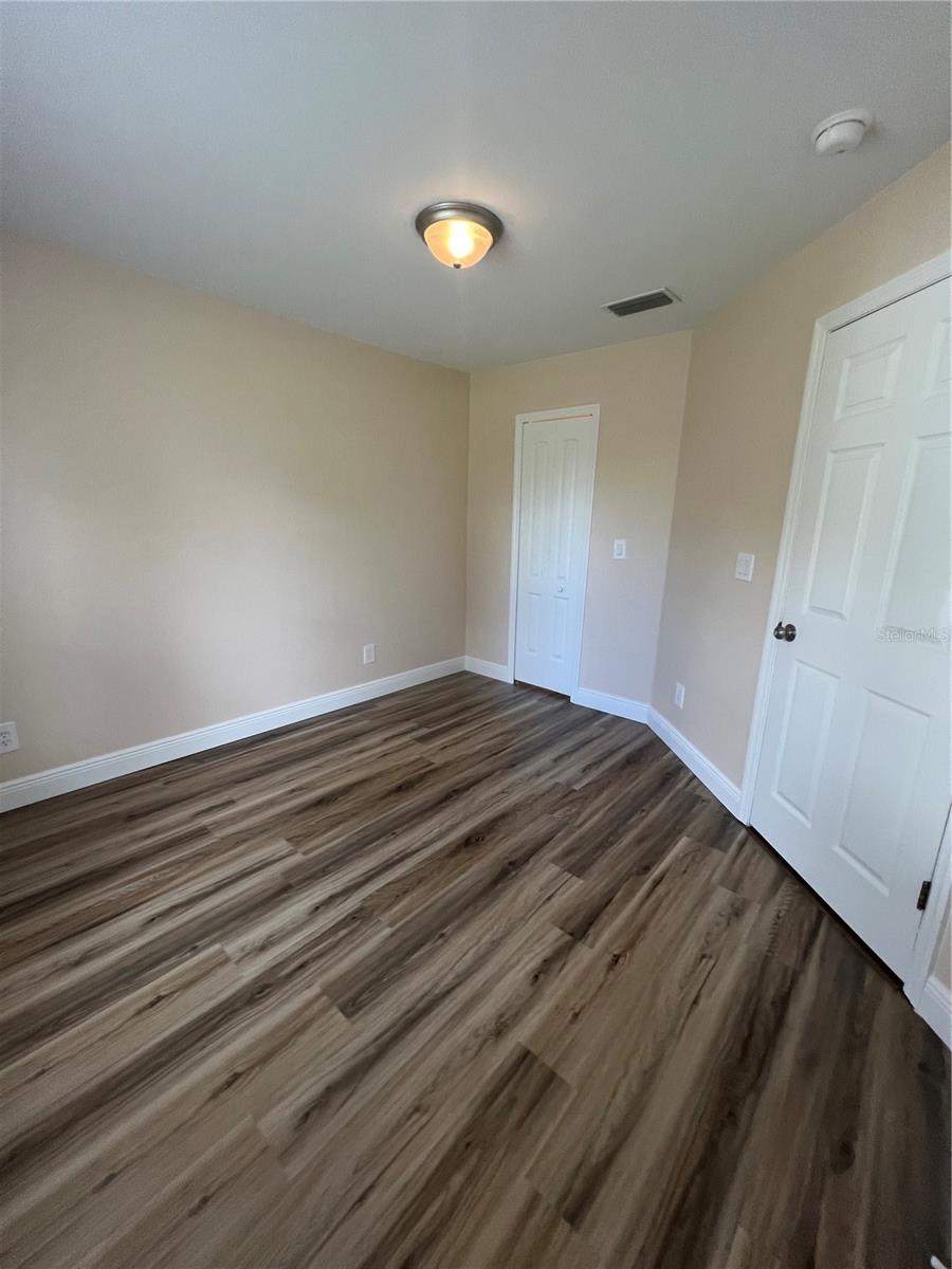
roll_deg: -0.5
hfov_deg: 89.9
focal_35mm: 13
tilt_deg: -12.2
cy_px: 634
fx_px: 477
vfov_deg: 106.2
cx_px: 476
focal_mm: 1.57
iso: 200
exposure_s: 1/120
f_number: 1.8
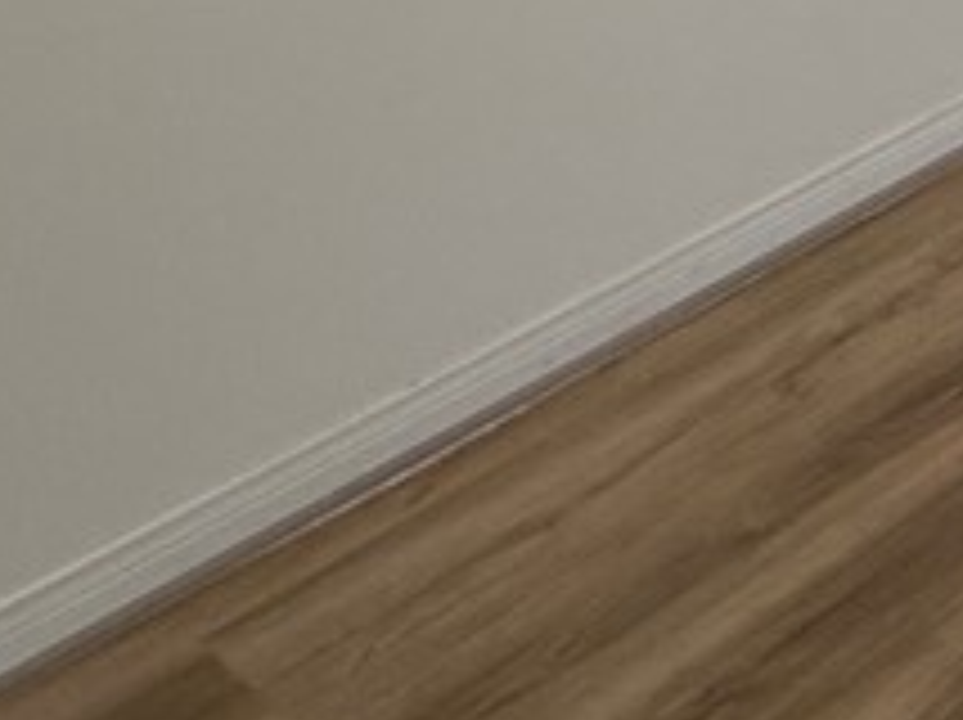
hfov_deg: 20.4
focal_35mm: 67
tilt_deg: -0.9
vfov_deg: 15.9
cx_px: 1737
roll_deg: +0.5
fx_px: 1862
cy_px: -810
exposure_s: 1/120
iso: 200
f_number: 2.2
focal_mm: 2.22
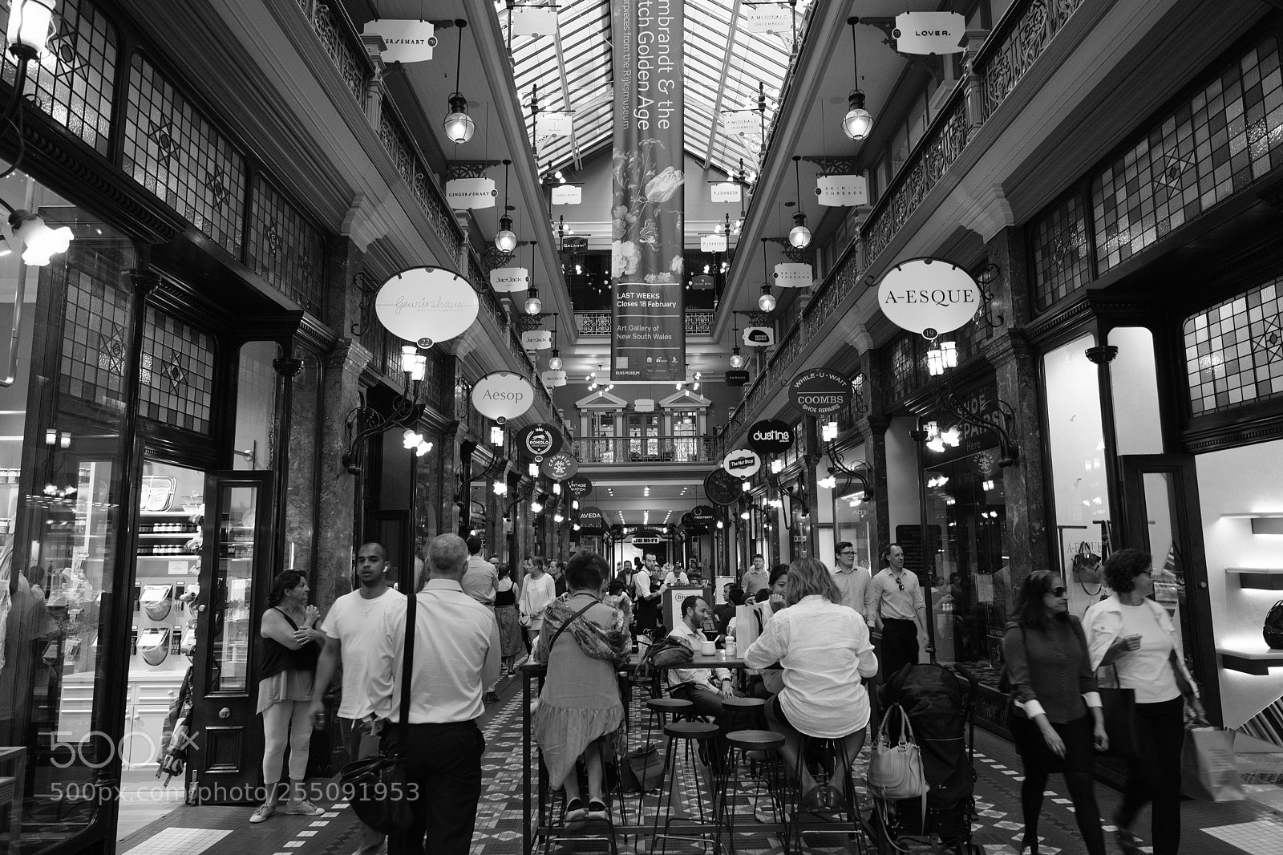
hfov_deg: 73.8
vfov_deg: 53.1
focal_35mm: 24
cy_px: 428
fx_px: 855
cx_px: 642
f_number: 2.8
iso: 800
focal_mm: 16
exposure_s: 1/40
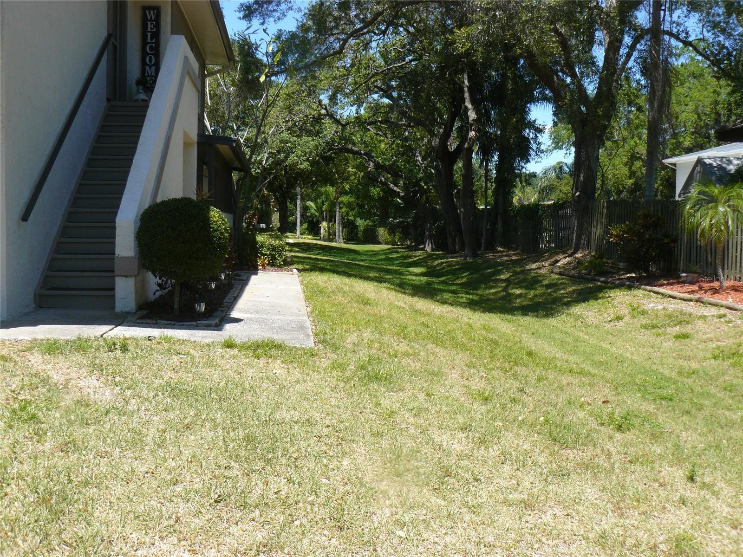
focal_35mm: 36
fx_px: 773
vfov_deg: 39.7
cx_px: 372
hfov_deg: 51.4
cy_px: 278
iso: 100
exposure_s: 1/200
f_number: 5.6
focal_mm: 6
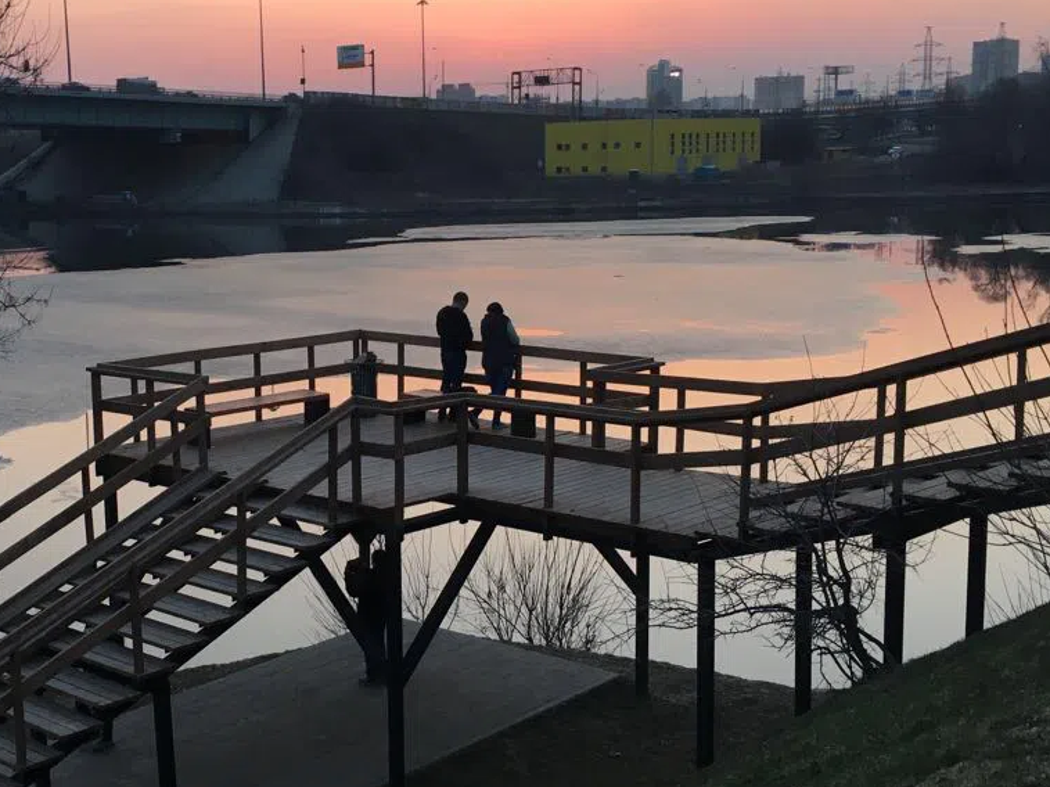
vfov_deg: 29.7
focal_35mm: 49
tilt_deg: -10.9
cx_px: 314
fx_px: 1486
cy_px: 385
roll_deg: +2.0
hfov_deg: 38.3
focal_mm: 4.15
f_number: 2.2
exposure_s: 1/33
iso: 25
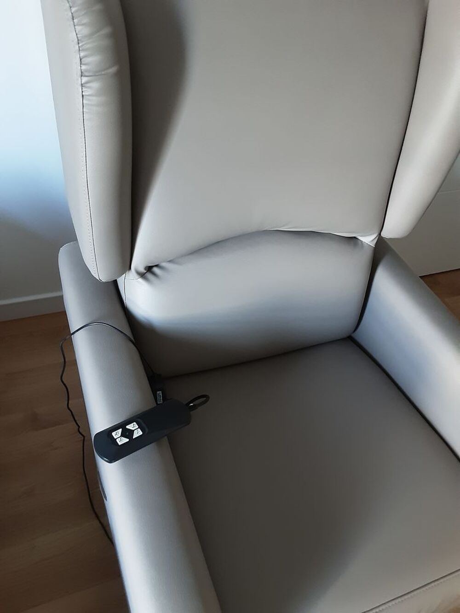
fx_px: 496
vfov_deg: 63.4
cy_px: 306
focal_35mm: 28
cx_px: 230
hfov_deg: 49.8
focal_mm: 2.9
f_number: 1.9
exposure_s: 1/25
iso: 250
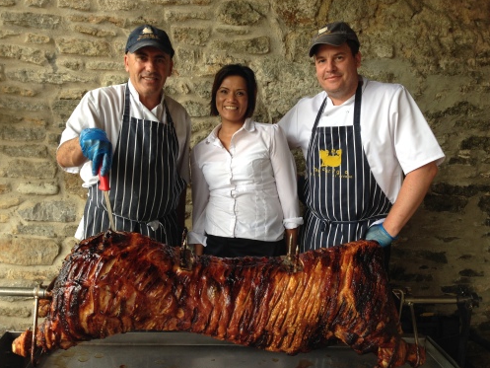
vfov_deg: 41.8
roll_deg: -4.5
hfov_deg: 53.9
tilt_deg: -7.2
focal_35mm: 34
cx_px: 239
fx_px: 481
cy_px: 184
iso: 50
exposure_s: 1/60
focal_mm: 4.12
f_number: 2.4
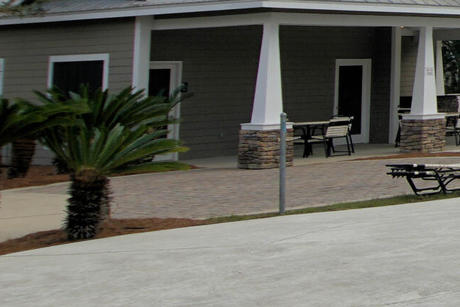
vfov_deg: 15.7
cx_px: 899
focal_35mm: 84
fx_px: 1074
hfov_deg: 17.7
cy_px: -55
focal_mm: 12
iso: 100
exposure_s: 1/200
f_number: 8
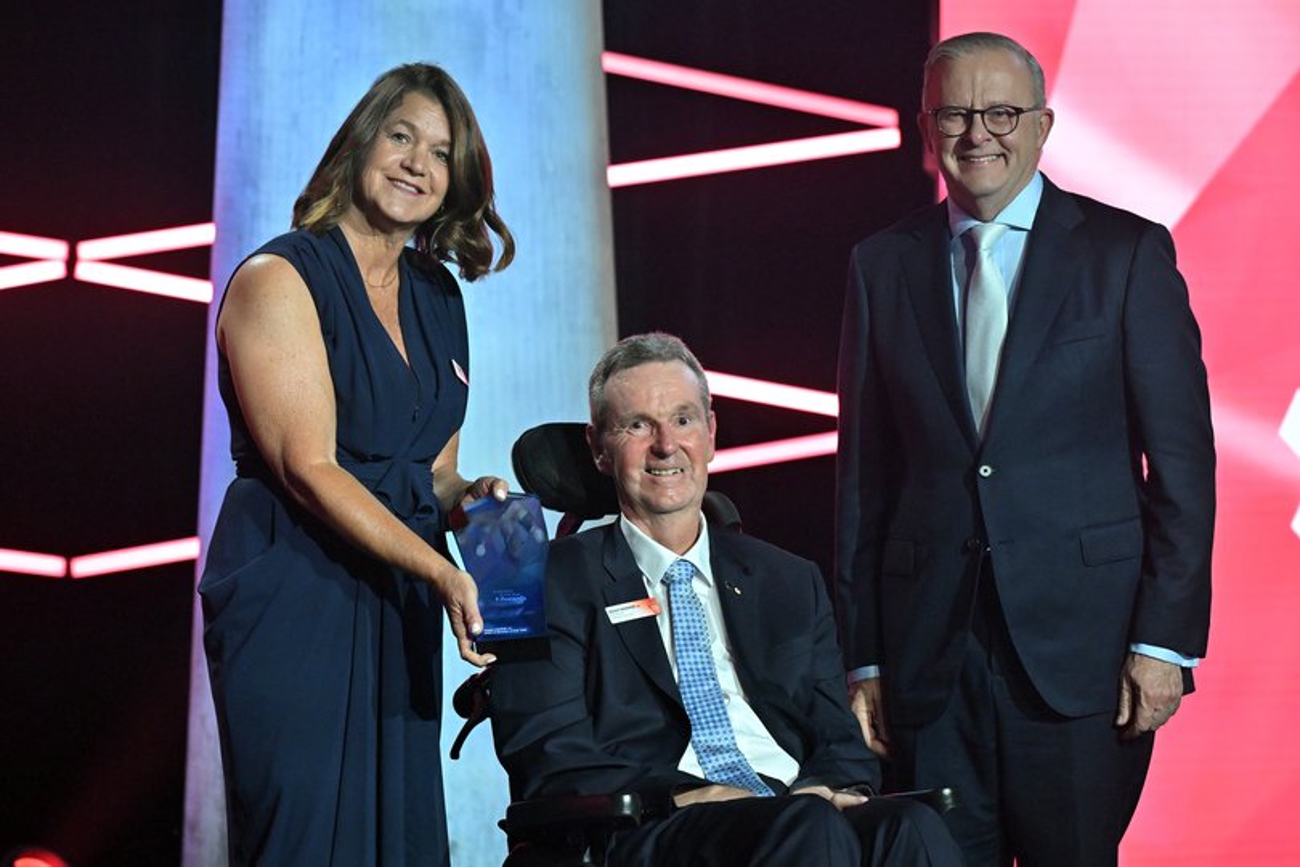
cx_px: 650
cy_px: 434
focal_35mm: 200
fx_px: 7222
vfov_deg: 6.9
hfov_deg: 10.3
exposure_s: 1/320
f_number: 4
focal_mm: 200
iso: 4000
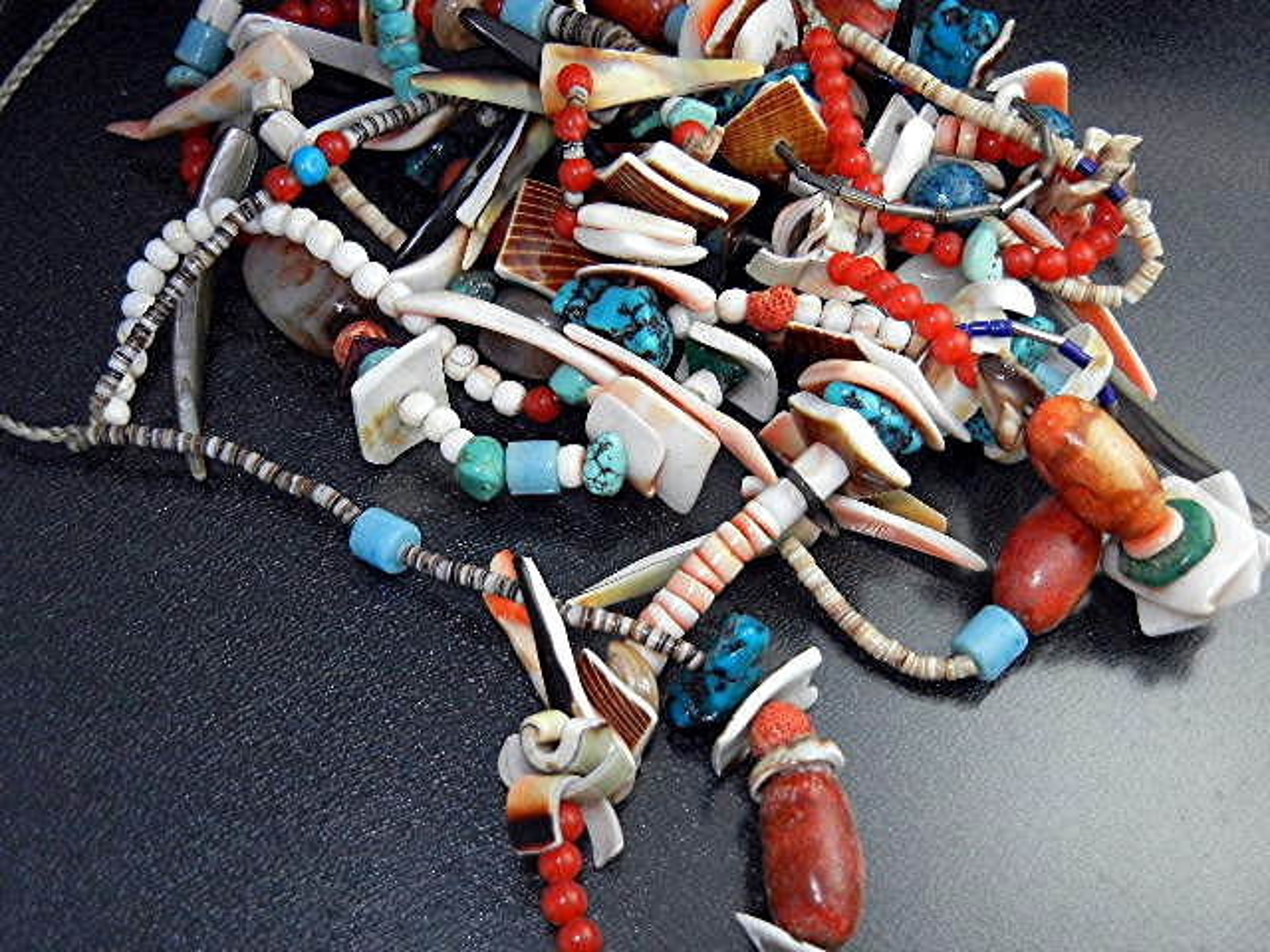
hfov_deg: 47.9
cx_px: 635
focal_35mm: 39
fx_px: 1431
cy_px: 476
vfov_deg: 36.8
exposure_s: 1/30
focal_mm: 7.1
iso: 724
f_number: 7.4
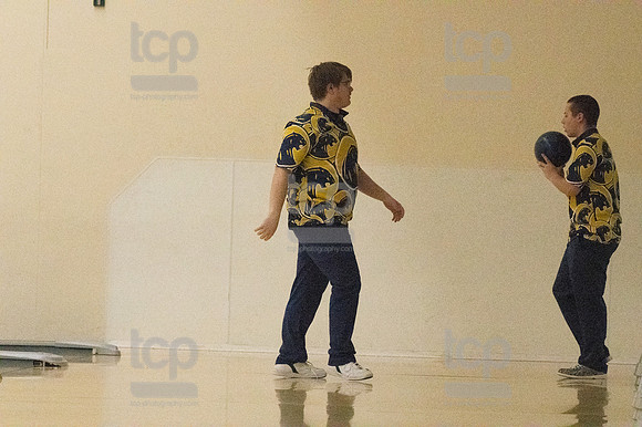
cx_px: 321
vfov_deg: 8.3
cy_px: 214
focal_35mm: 165
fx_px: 2941
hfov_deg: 12.5
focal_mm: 110
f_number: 4.5
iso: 10000
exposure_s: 1/1250
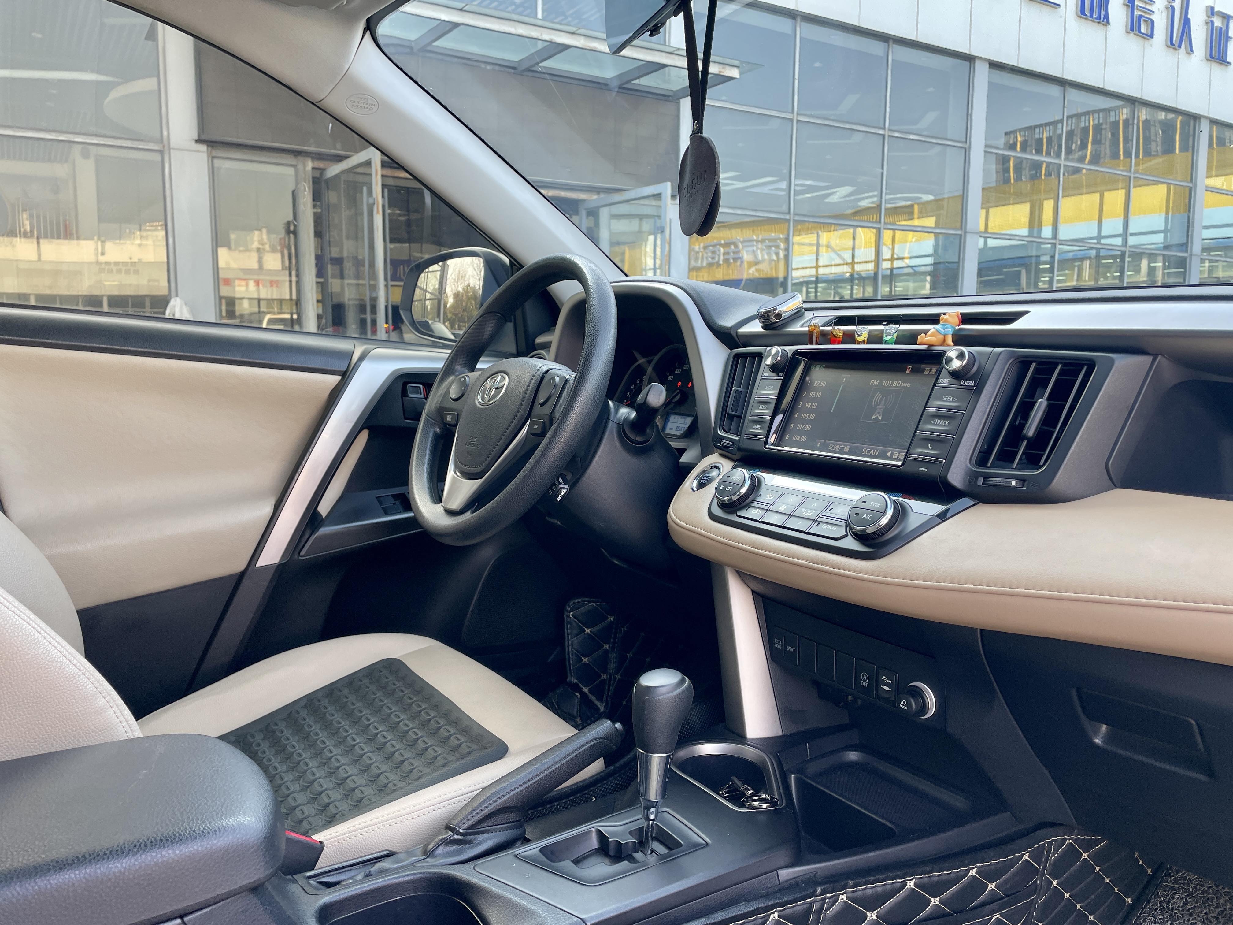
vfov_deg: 53.1
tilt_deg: -7.3
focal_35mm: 26
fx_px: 926
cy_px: 462
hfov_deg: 67.3
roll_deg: +0.1
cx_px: 616
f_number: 1.6
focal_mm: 4.2
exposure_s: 1/121
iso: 40
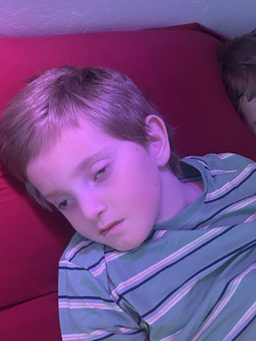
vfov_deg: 34.3
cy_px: 160
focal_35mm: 56
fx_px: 551
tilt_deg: -38.3
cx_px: 213
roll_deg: -29.5
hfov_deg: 25.6
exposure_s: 1/25
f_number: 1.5
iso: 640
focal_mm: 5.7
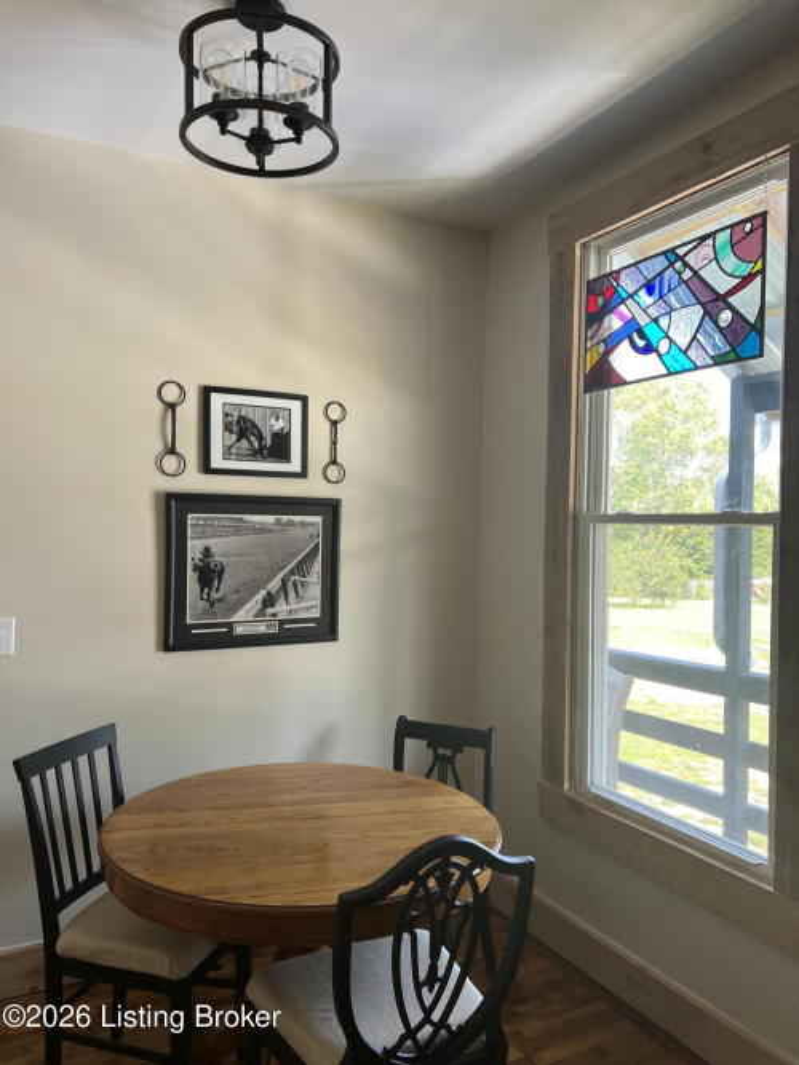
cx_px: 400
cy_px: 532
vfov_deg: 67.3
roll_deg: -1.2
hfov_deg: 53.0
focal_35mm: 26
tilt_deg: -1.5
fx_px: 800
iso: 80
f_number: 1.5
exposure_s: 1/121
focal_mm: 5.7
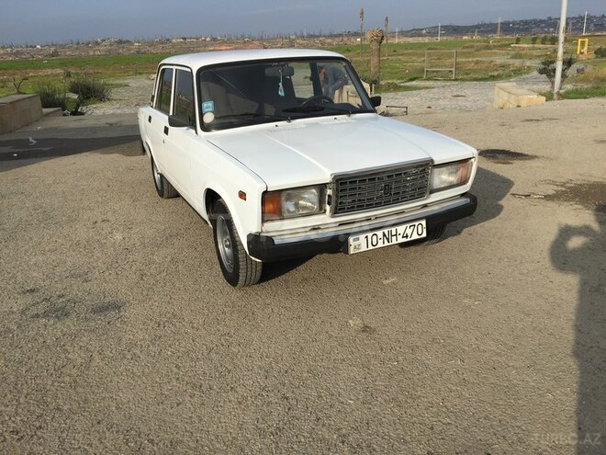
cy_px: 228
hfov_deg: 61.7
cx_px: 303
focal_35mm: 29
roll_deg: +0.2
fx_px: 508
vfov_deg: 48.2
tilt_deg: -18.7
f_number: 2.2
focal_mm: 4.15
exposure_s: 1/3049
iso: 32
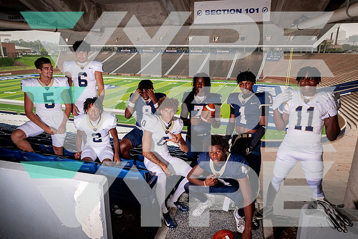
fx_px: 253
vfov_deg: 50.5
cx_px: 179
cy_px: 120
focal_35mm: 25
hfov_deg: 70.5
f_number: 7.1
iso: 640
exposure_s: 1/200
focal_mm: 24
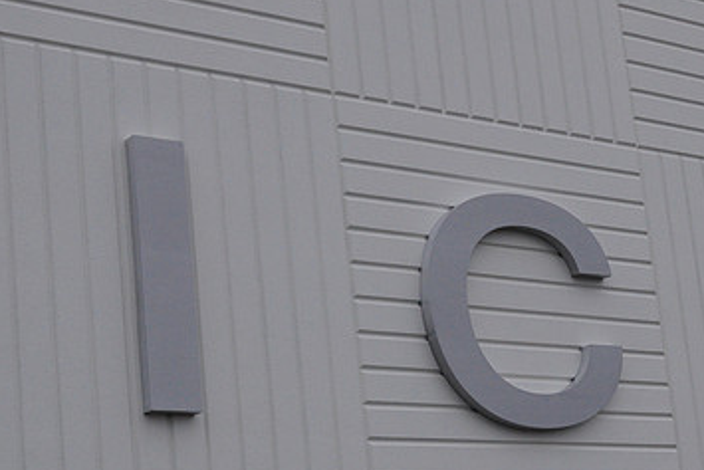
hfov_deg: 21.7
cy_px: 326
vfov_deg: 14.7
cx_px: 537
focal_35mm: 93
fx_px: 1819
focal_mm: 38
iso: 1000
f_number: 7.1
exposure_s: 1/320
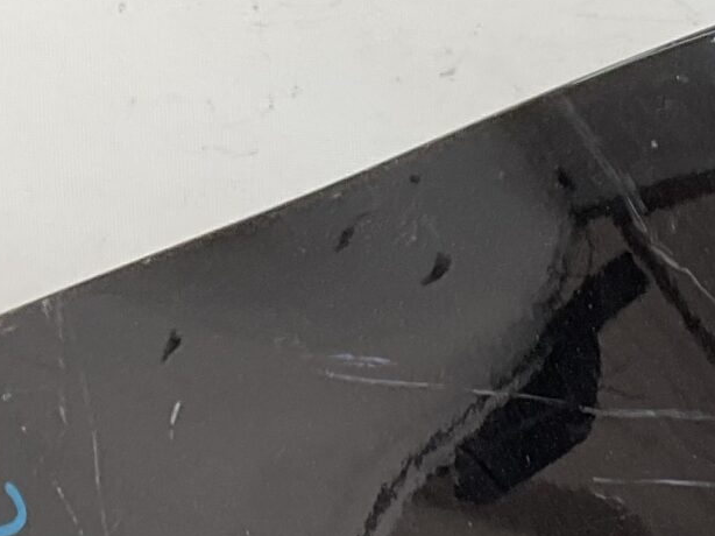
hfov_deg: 14.9
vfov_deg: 11.4
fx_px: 2498
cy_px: 943
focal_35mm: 121
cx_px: 1145
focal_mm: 3
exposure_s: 1/120
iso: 25
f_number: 1.8
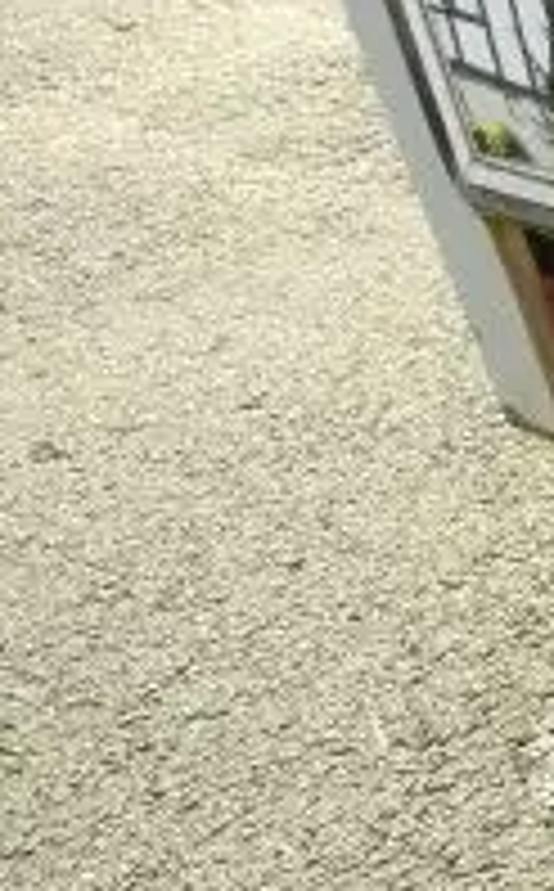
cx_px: 1477
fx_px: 2499
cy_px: 392
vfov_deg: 20.2
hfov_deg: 10.3
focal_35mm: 103
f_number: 3.3
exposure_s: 1/125
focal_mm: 4.3
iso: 80
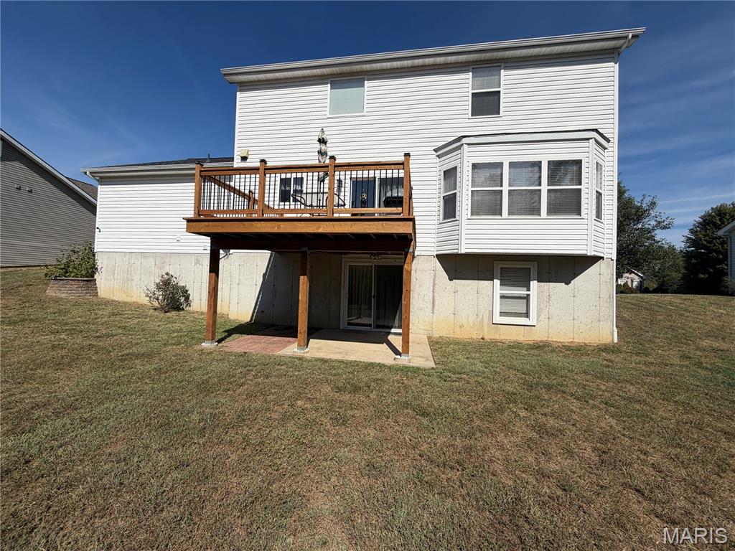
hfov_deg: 102.1
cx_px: 368
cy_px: 276
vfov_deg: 85.7
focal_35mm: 14
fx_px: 297
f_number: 2.2
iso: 20
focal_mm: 2.22
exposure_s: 1/1795
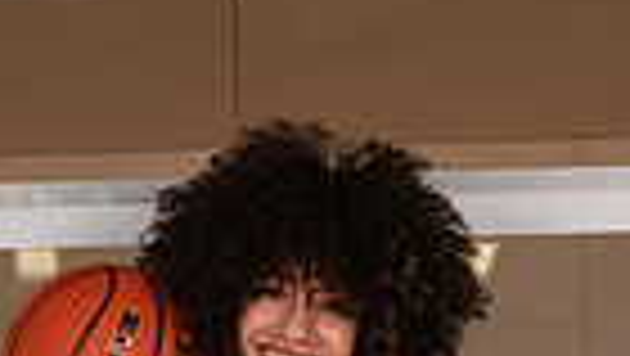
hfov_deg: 9.1
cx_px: 274
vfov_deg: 5.0
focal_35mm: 236
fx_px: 3945
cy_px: 982
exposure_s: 1/320
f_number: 7.1
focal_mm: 70
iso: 320
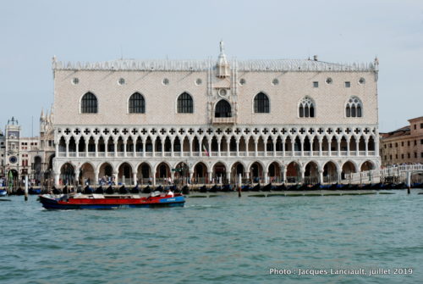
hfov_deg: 35.0
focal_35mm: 57
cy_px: 142
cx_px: 212
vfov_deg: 23.9
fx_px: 671
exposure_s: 1/60
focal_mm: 38
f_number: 16
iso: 100
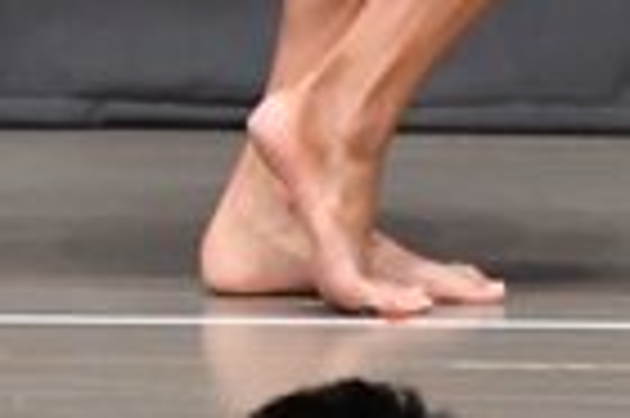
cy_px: -674
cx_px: 160
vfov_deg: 1.0
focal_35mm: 1330
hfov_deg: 1.6
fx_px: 23248
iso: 6400
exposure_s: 1/400
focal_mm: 160
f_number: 5.6
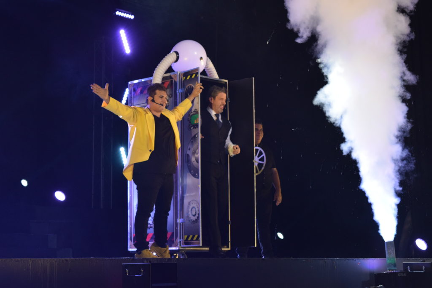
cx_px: 216
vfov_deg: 16.6
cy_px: 144
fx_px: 990
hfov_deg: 24.6
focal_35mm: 82
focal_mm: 55
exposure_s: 1/125
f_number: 5.6
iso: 1250
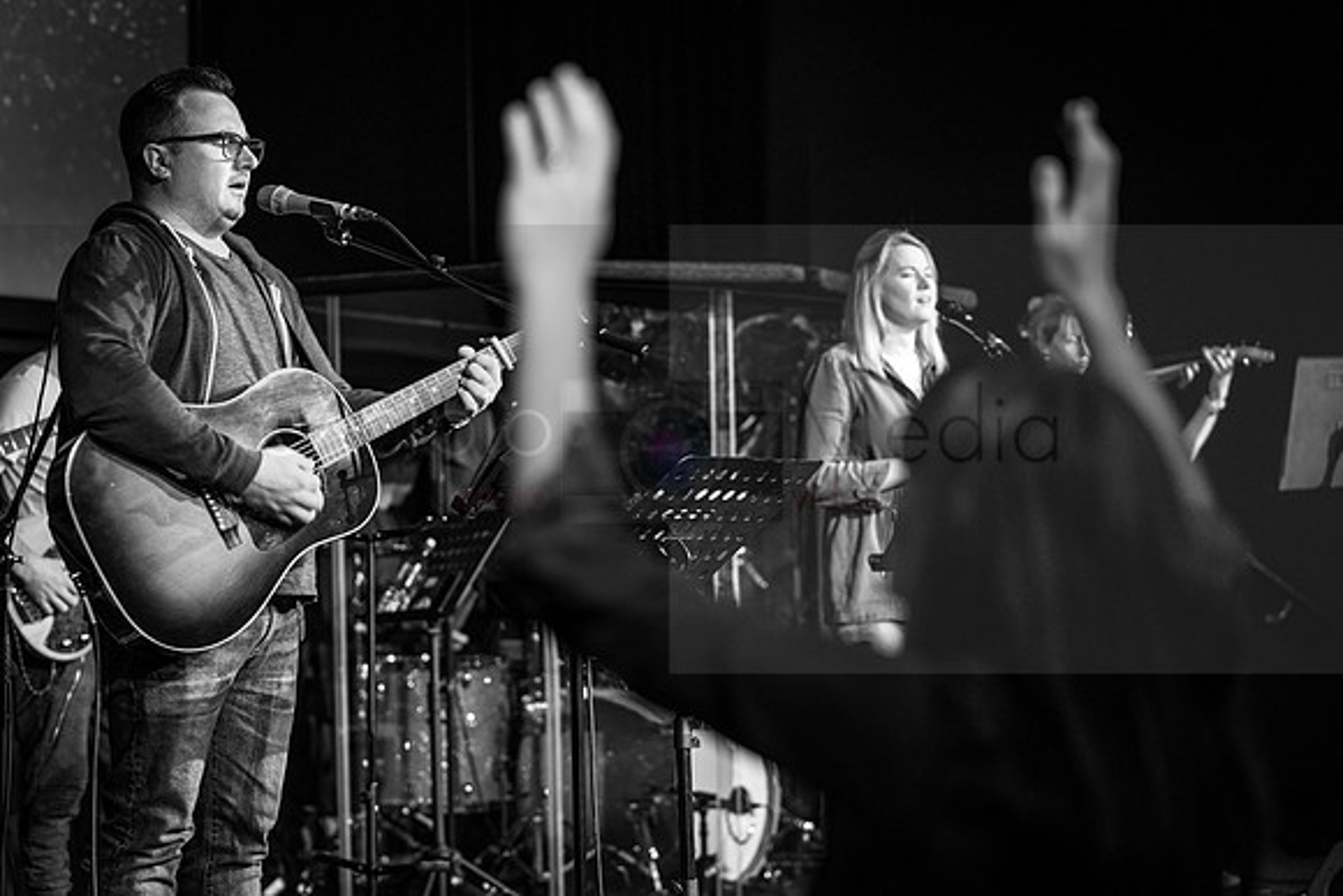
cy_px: 448
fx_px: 3321
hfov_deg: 22.9
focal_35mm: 89
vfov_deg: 15.4
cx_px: 672
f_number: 2.8
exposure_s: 1/60
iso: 500
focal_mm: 89
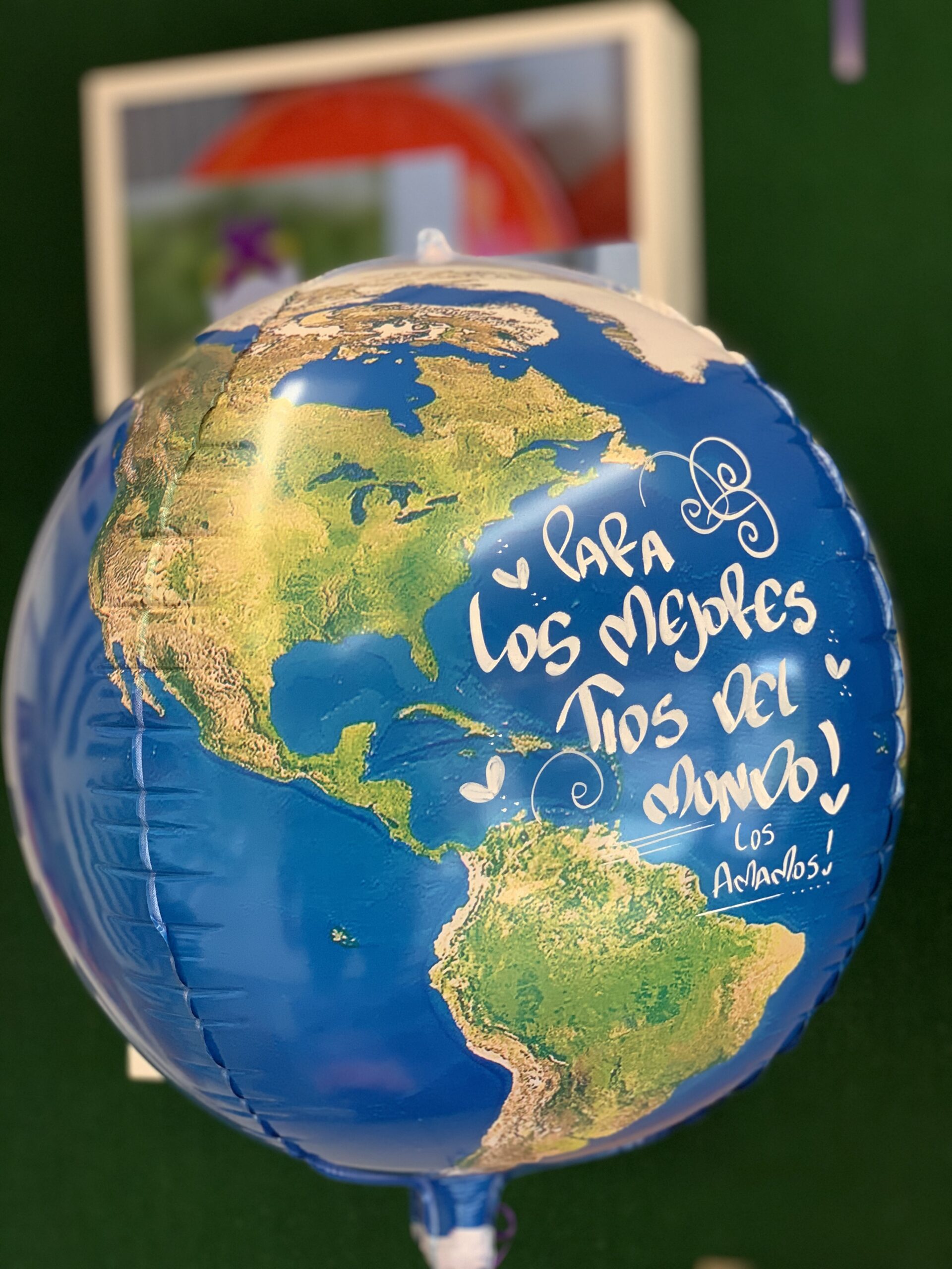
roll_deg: +2.0
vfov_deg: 36.8
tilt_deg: +0.0
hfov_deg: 28.0
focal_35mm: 52
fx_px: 1907
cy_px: 634
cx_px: 476
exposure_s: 1/120
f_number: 2.4
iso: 100
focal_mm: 6
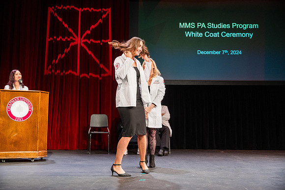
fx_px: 322
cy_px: 95
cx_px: 142
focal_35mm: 41
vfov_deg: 32.9
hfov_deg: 47.7
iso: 1250
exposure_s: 1/320
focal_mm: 40.7
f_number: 3.5
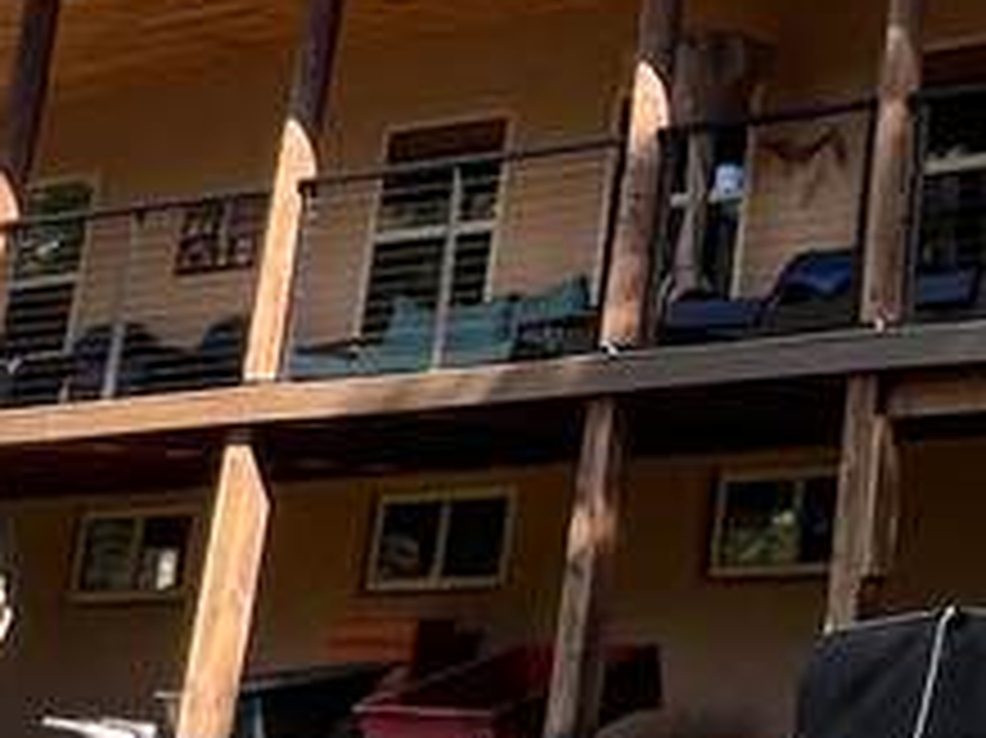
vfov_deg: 18.9
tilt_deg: +16.1
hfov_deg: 19.8
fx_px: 2164
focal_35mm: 76
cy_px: 14
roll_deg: +0.0
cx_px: 1715
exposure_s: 1/378
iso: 32
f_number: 1.8
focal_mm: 1.57
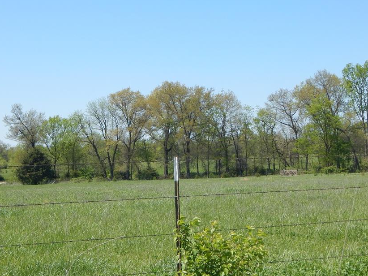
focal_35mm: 76
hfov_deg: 25.7
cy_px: 163
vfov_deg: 19.4
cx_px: 171
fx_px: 808
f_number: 4
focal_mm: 10.9
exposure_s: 1/800
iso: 125
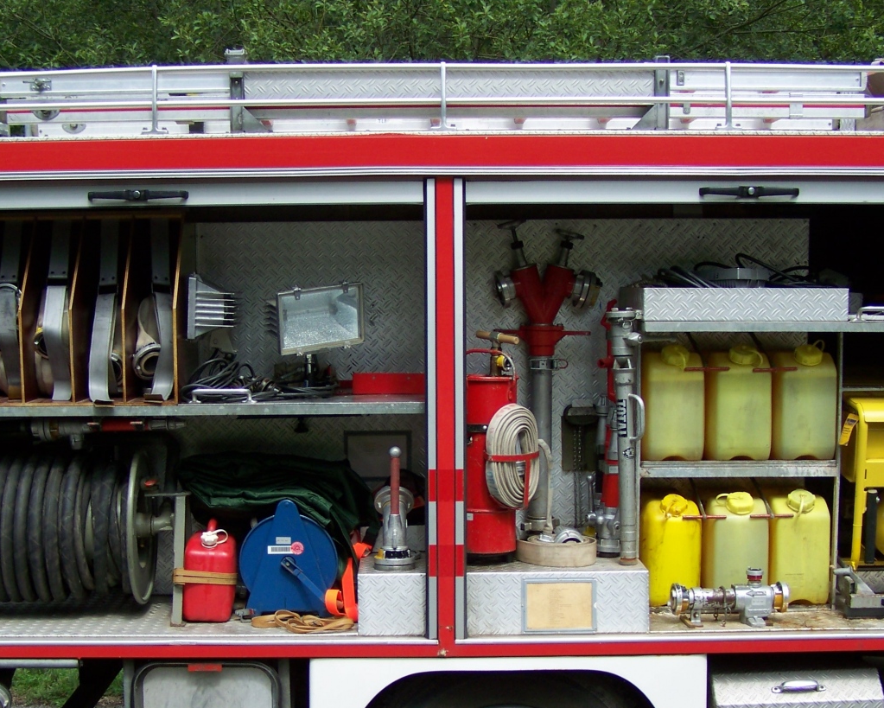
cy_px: 451
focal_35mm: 58
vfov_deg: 26.1
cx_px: 438
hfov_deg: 32.5
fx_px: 1518
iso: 64
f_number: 2.8
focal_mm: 6.3
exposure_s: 1/500
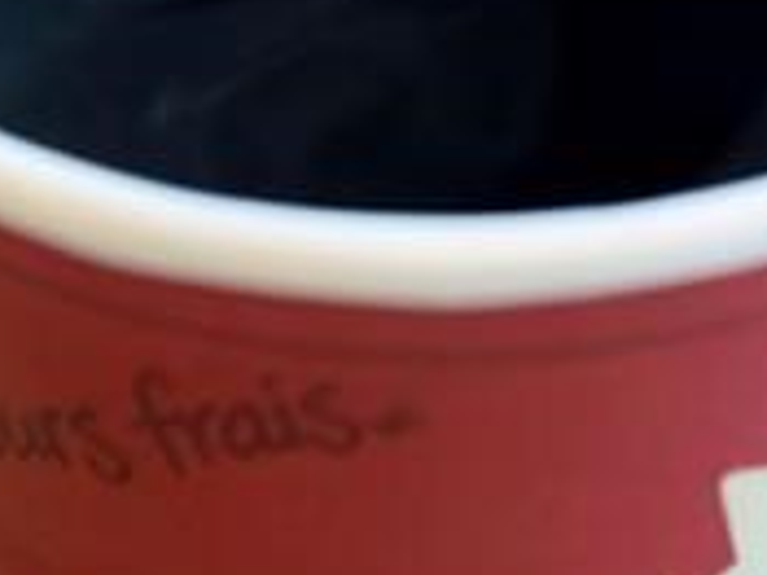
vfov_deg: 3.5
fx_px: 9499
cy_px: 255
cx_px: 1030
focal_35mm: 429
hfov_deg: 4.6
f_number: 5.6
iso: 1600
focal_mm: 120
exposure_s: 1/50
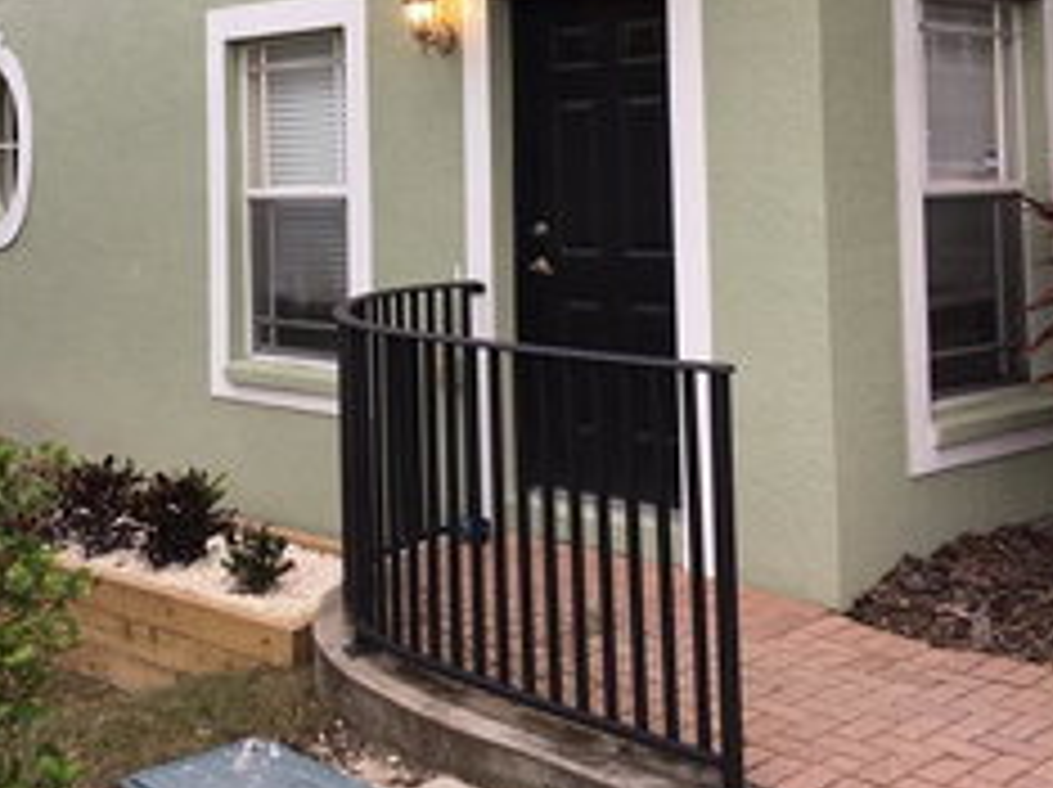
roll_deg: +1.3
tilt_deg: +3.6
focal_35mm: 53
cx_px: 416
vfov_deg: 26.6
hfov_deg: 36.1
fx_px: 1611
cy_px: 95
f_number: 2.2
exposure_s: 1/40
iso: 25
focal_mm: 4.15
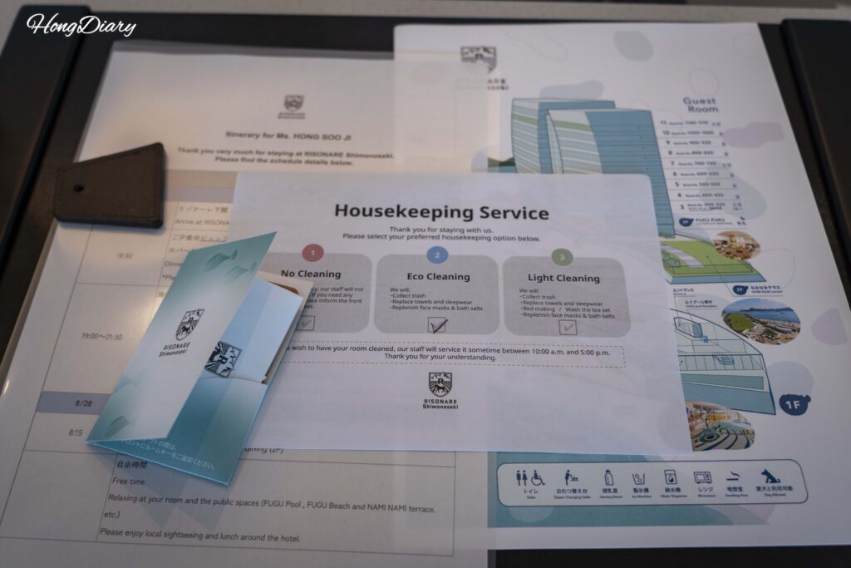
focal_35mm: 35
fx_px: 827
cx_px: 426
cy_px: 284
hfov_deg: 54.4
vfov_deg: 37.9
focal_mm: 35
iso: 200
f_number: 4.5
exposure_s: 1/60
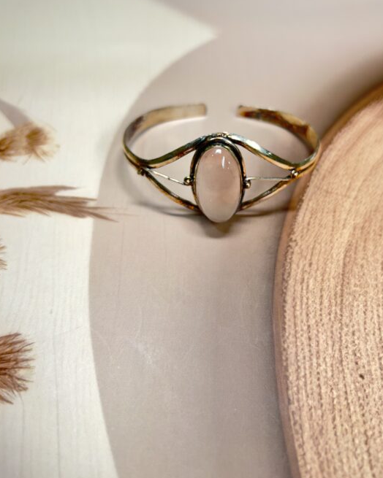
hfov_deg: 47.0
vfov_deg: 56.7
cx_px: 214
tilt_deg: -47.9
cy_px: 191
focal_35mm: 31
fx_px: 439
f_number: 1.5
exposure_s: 1/100
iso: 80
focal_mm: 5.7
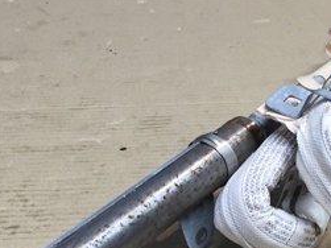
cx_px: 198
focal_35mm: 74
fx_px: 707
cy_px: 204
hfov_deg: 26.3
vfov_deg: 19.6
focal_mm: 4.15
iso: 64
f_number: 2.2
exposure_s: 1/33
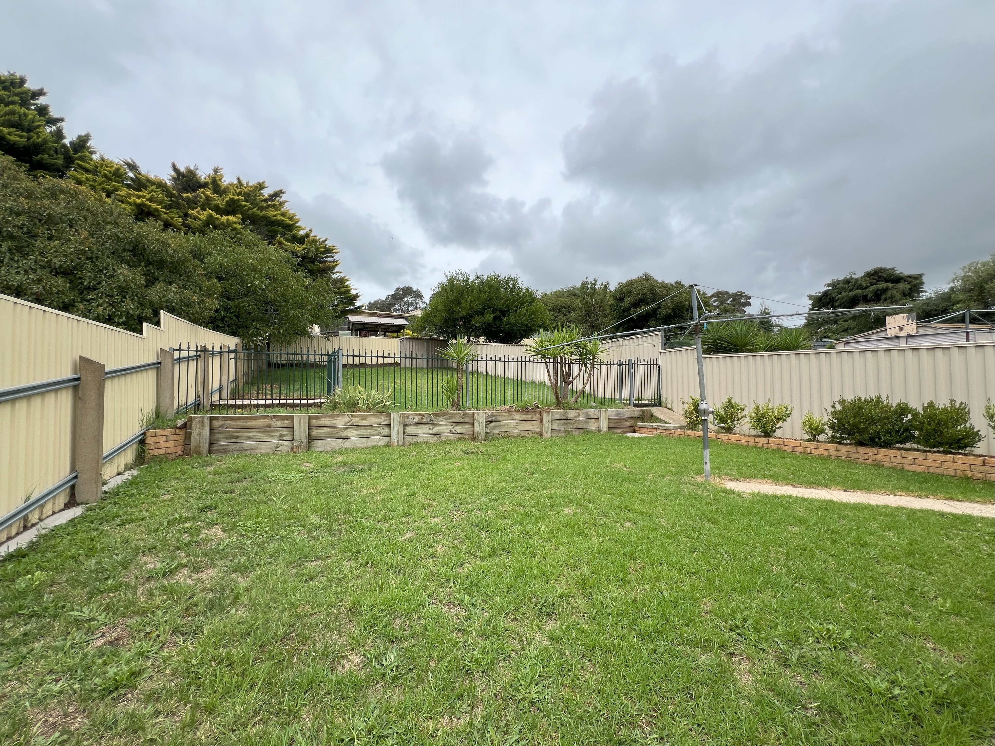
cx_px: 498
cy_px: 373
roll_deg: +0.3
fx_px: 374
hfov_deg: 106.2
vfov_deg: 89.9
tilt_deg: +2.4
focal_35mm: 13
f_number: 1.8
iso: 32
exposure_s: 1/1672
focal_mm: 1.57
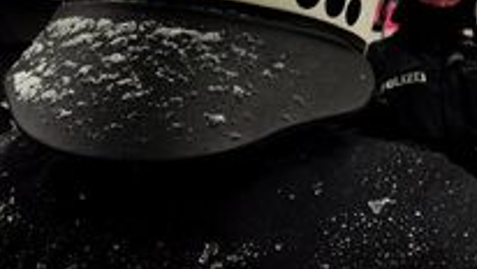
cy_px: -65
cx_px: 475
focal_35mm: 61
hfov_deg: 31.8
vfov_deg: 18.6
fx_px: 772
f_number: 13
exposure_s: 1/200
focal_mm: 14
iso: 640
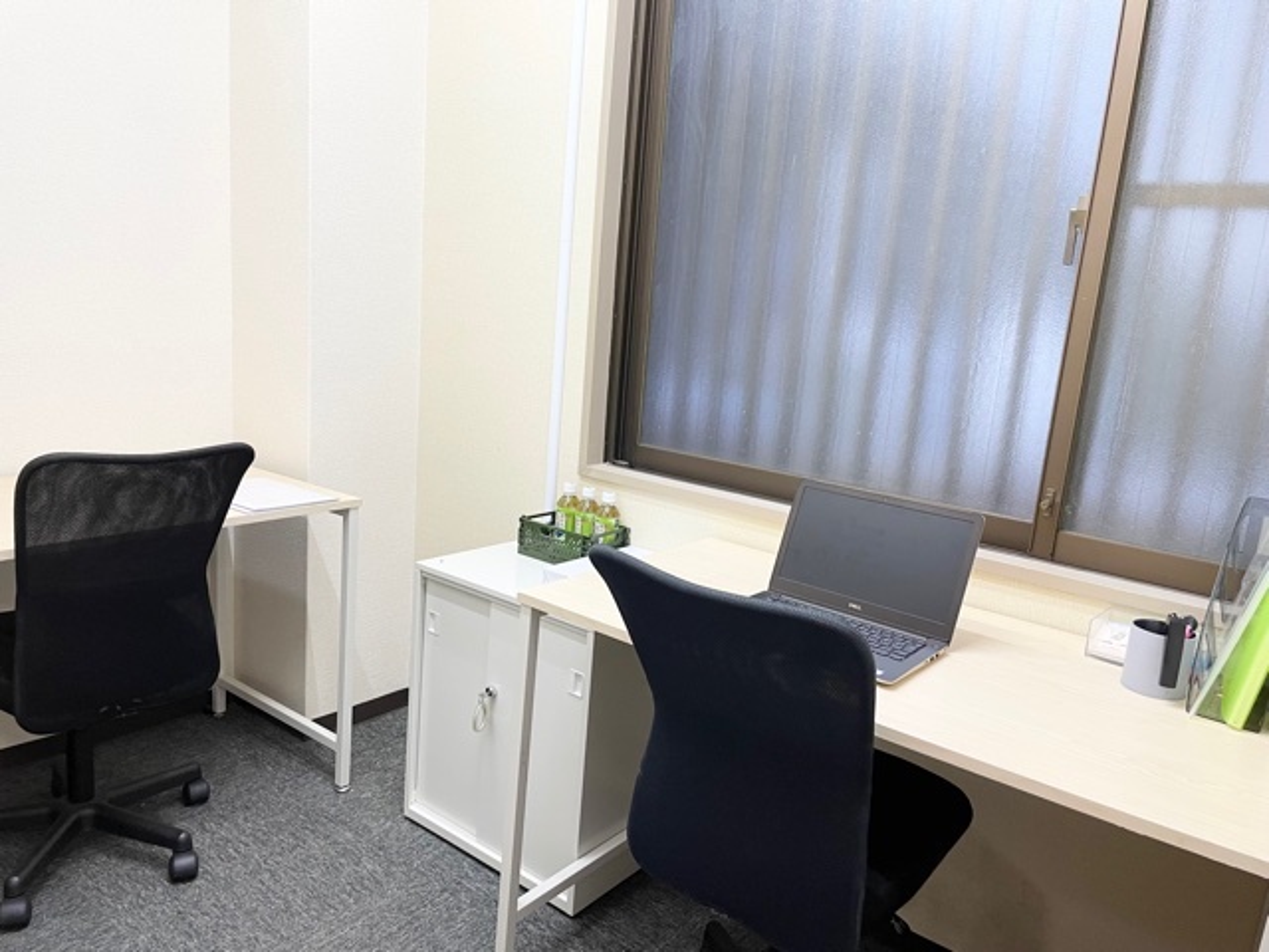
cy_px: 476
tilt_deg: -12.0
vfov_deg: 53.1
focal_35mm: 26
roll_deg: -4.4
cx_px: 634
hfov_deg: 67.3
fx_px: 953
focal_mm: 4.2
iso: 80
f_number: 1.6
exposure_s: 1/50
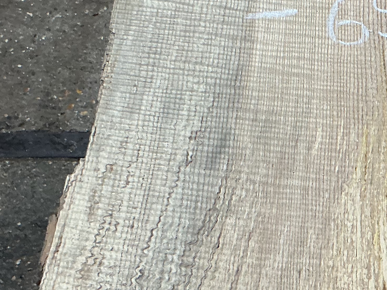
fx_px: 894
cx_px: 393
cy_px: 124
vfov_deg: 18.4
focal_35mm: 80
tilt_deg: -64.4
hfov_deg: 23.3
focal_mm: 3
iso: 64
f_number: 1.8
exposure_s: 1/50
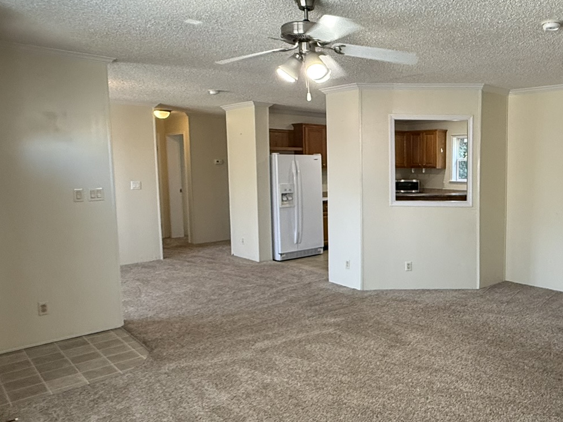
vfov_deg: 48.2
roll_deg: +0.1
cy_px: 214
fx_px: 472
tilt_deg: -5.3
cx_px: 425
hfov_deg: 58.3
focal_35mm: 29
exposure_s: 1/120
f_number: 2.2
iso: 400
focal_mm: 2.22
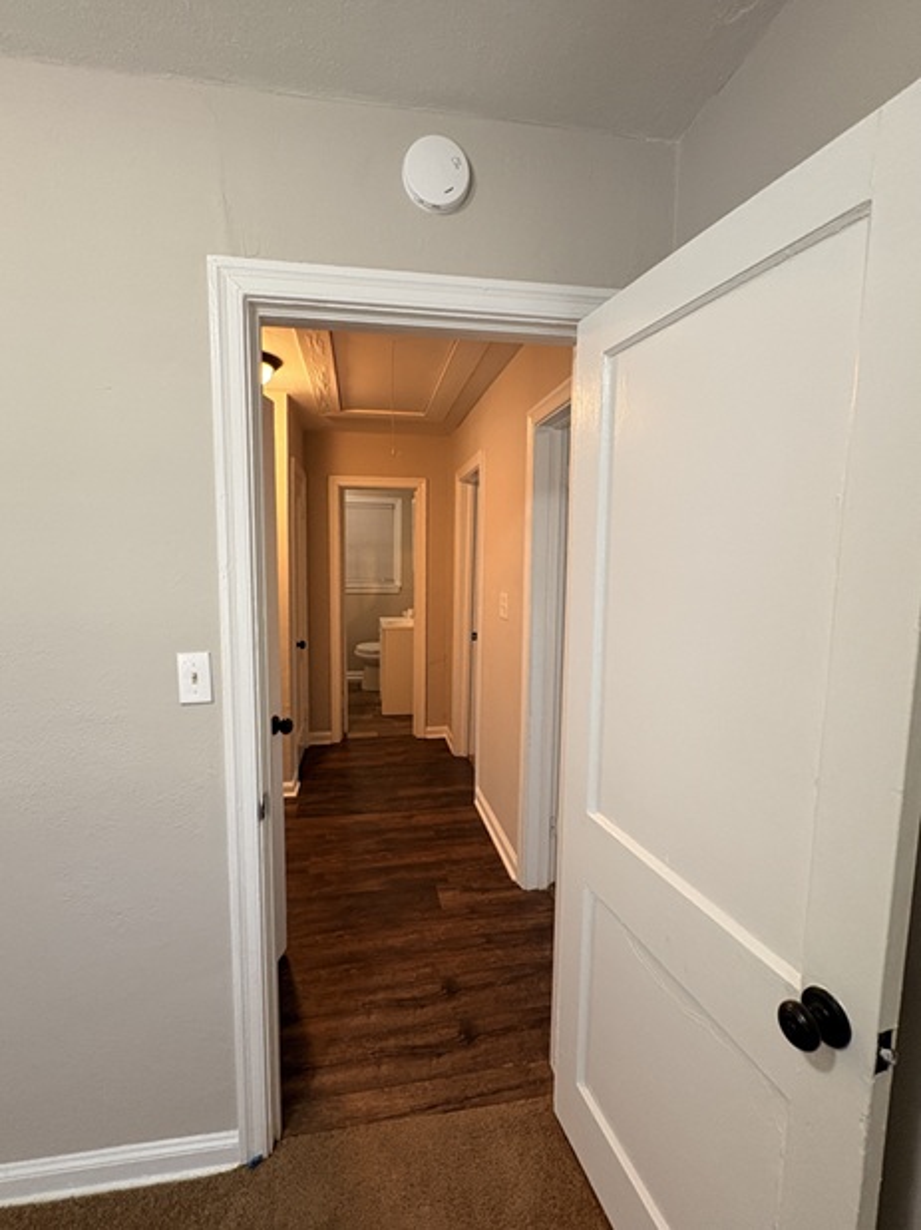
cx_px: 460
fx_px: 497
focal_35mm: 14
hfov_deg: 85.6
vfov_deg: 102.1
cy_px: 615
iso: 250
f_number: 2.2
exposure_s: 1/60
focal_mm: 2.22
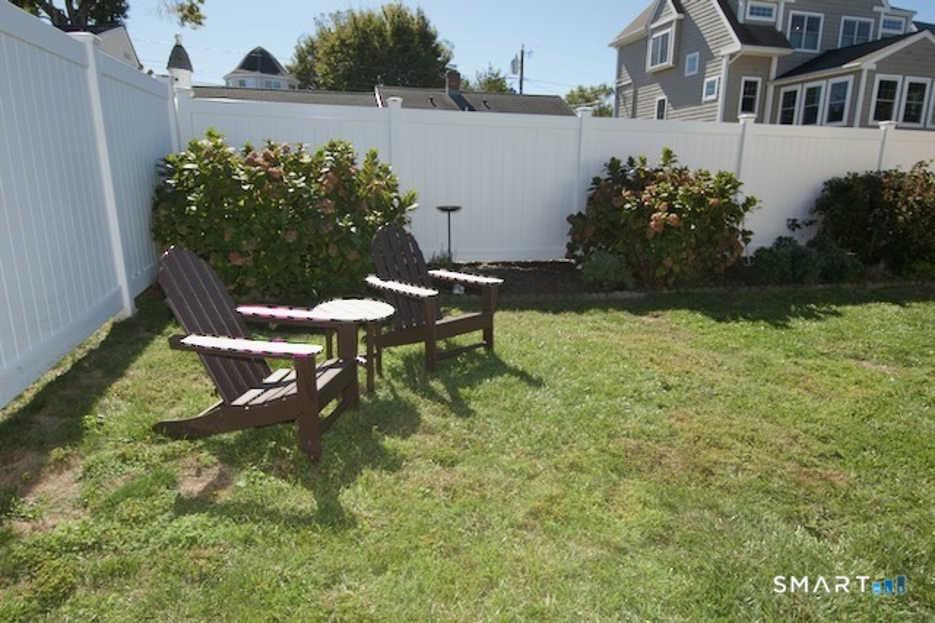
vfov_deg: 56.1
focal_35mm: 22
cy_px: 312
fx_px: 584
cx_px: 468
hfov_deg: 77.4
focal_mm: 15
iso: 100
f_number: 9
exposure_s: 1/200
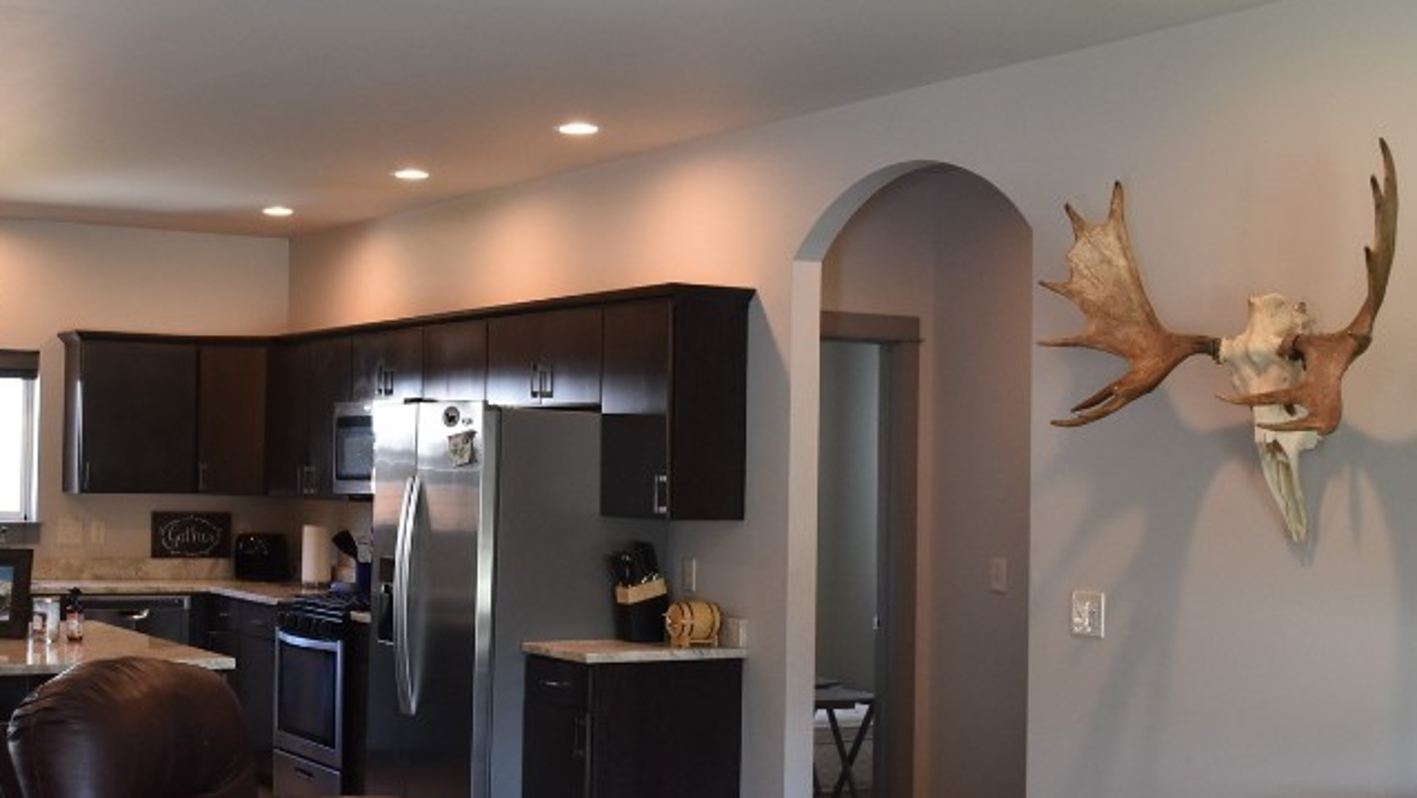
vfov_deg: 23.5
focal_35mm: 51
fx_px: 1916
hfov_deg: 40.4
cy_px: 425
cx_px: 587
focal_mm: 18
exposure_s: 1/125
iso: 800
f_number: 5.6
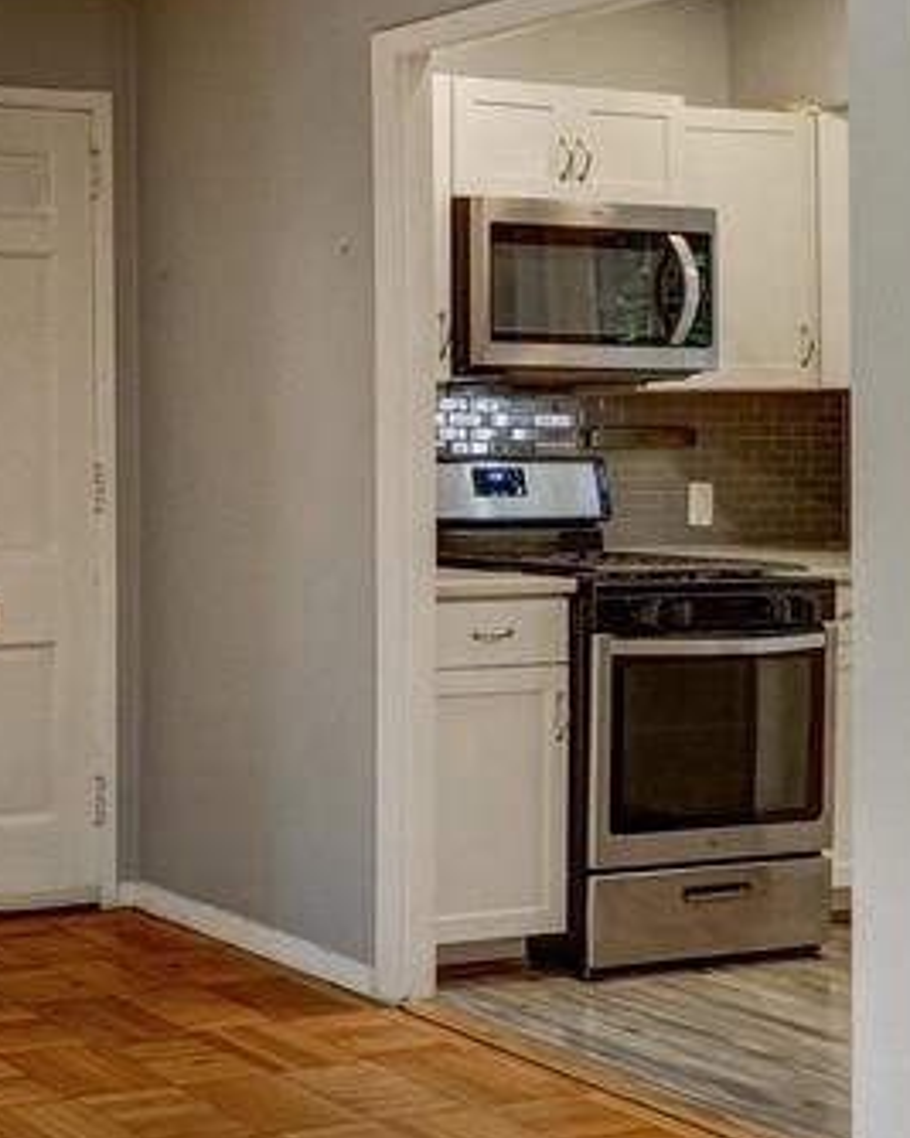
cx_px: -678
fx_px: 1549
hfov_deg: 22.1
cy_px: 414
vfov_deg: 40.0
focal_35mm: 46
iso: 800
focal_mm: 16
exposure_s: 1/50
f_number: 8
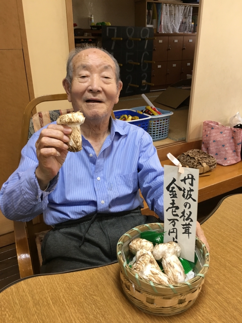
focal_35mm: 29
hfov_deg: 48.2
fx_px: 270
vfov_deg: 61.7
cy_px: 162
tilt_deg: -24.0
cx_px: 121
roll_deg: +0.9
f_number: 2.2
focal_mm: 4.15
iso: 100
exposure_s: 1/30
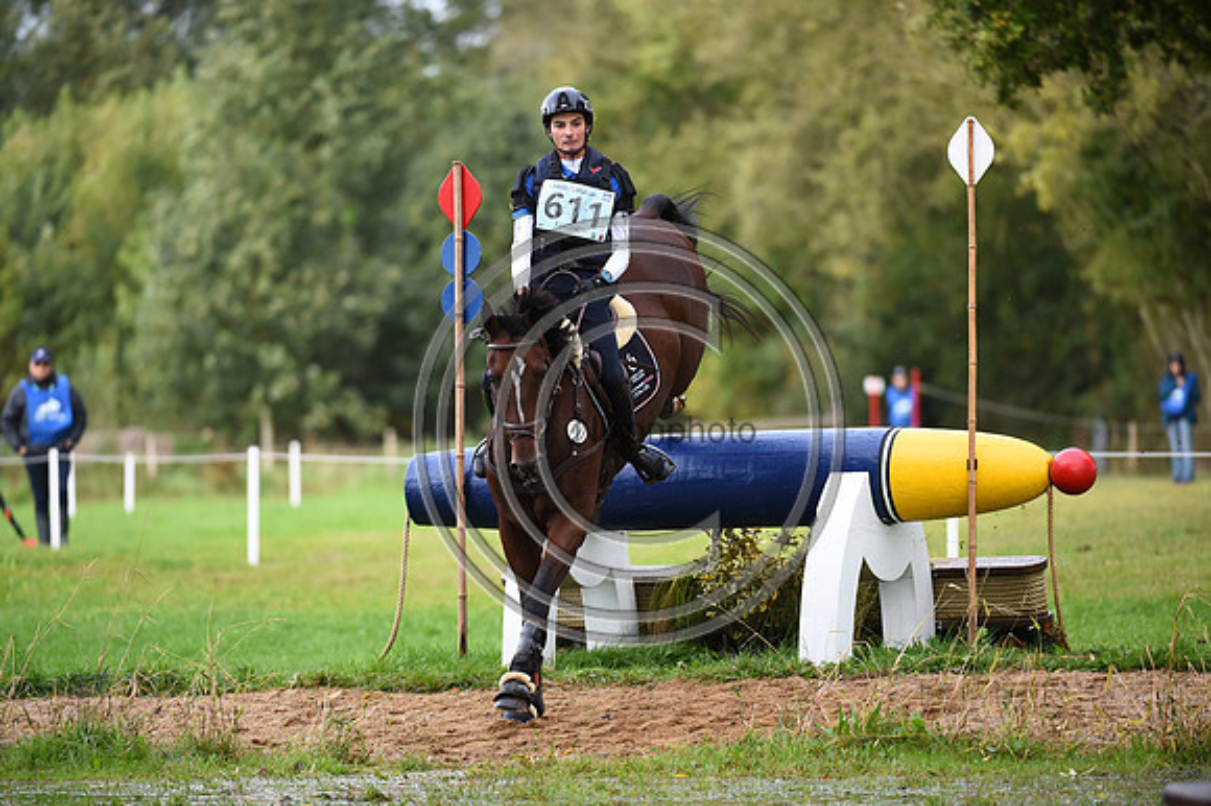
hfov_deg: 6.9
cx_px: 606
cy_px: 403
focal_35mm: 300
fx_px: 10086
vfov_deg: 4.6
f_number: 4.5
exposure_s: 1/1000
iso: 1250
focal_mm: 300
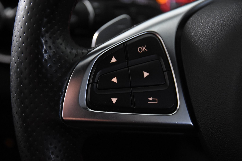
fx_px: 531
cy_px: 82
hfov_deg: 25.7
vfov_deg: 17.3
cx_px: 117
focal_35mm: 79
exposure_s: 1/80
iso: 4000
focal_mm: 50
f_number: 3.8
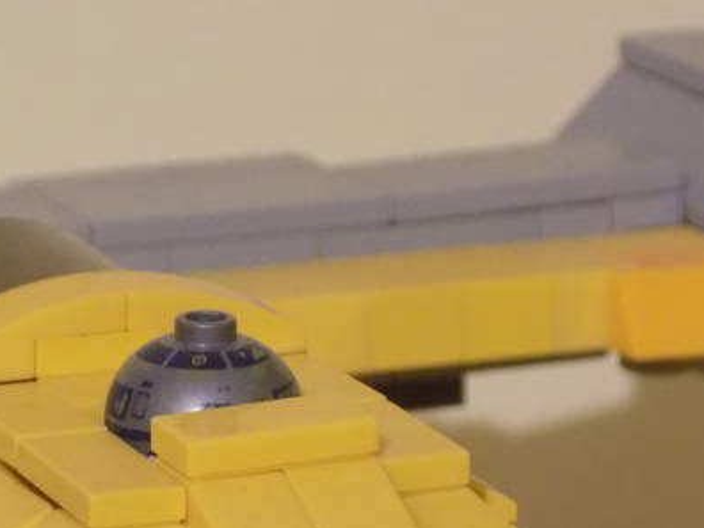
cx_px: 194
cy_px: 428
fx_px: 5450
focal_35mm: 268
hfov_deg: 7.4
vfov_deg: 5.5
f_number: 4.8
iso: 400
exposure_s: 1/4
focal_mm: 20.9
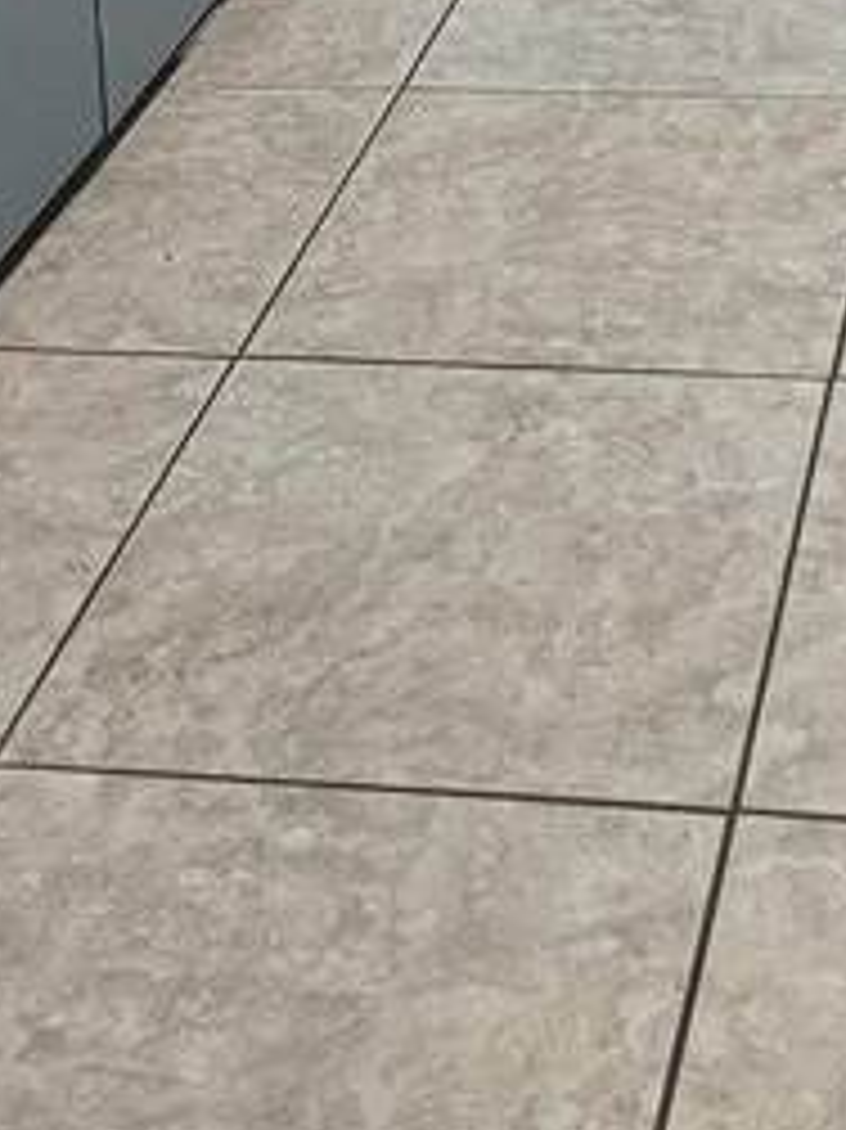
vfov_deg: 17.7
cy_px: -927
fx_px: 2870
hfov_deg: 16.7
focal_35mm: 88
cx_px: 648
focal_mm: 5.4
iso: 640
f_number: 1.8
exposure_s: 1/120
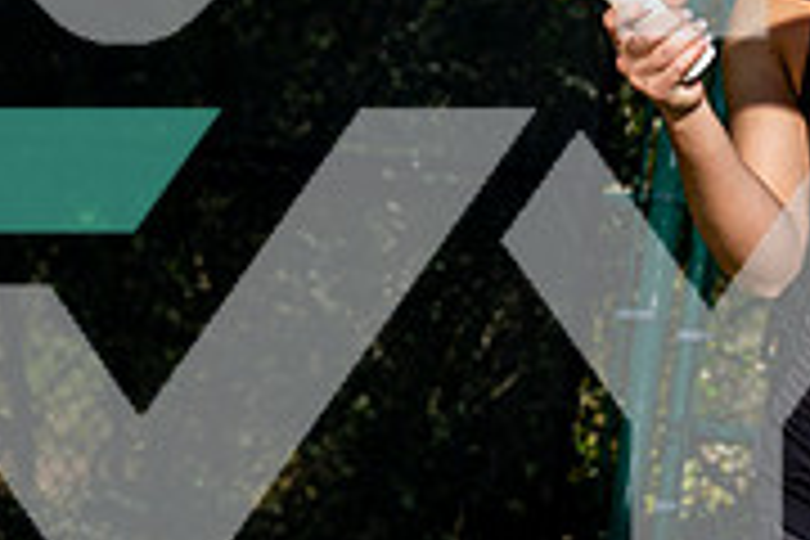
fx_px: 3915
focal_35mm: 174
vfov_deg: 7.9
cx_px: 896
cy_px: 349
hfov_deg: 11.6
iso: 100
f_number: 4.5
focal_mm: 54
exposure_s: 1/1250
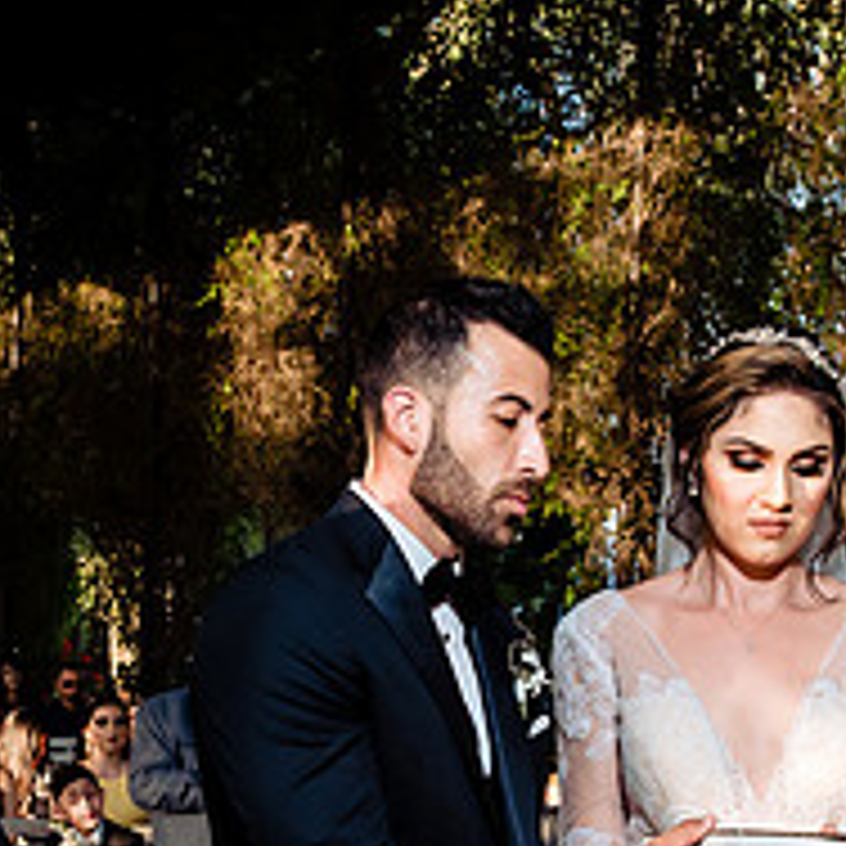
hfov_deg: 20.6
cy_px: 632
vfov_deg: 20.5
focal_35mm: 84
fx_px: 2323
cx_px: 360
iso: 800
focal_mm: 32
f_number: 7.1
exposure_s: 1/200
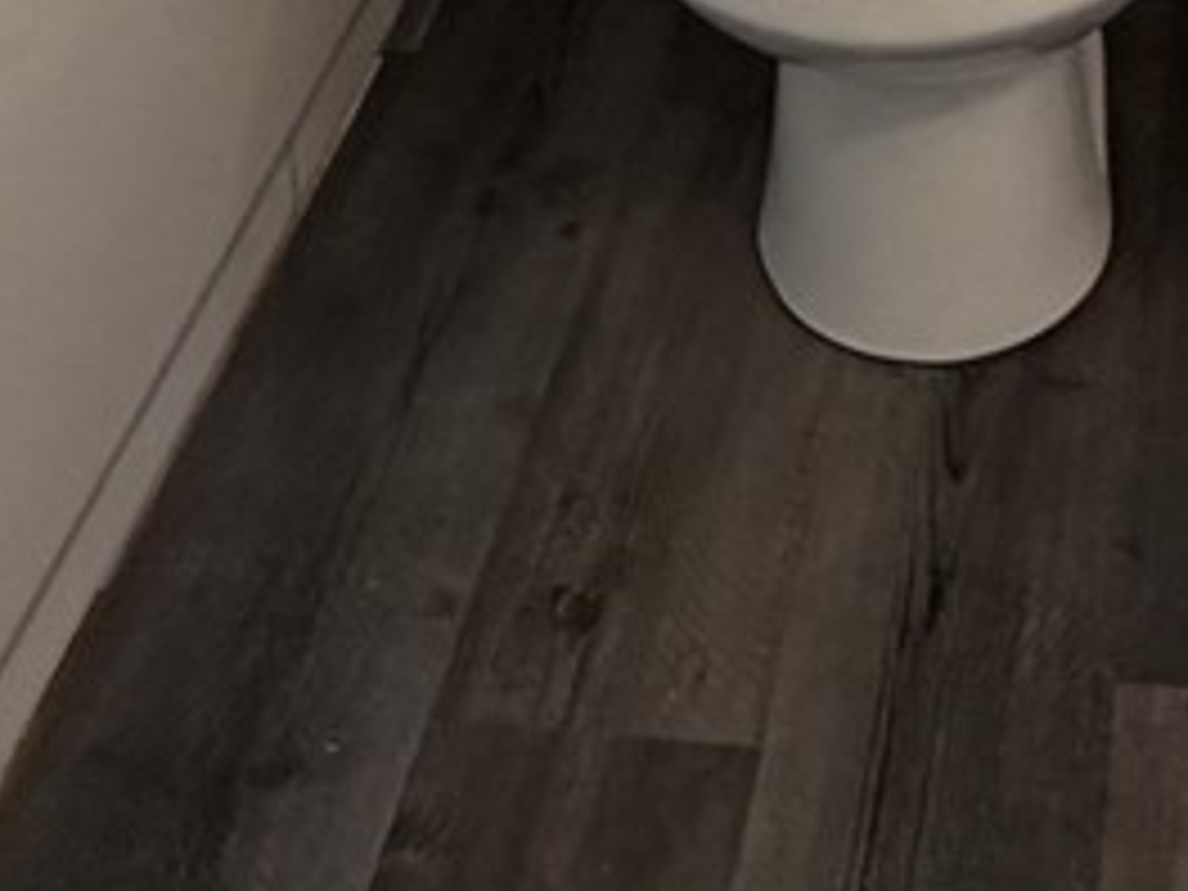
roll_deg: +3.9
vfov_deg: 15.0
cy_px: -720
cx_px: 927
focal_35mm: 85
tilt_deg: -18.9
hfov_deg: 22.7
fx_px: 2917
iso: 250
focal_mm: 2.22
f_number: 2.2
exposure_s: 1/120
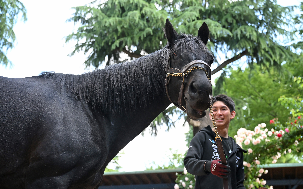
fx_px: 372
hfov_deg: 44.4
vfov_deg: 28.6
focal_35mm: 45
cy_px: 92
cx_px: 151
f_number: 4
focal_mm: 44
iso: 2000
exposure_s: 1/1000
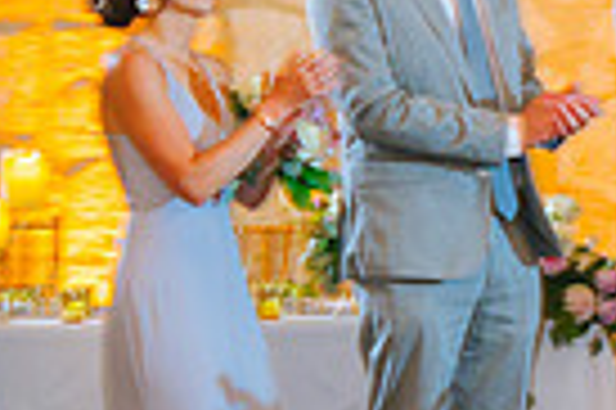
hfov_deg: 11.0
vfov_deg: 8.1
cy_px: 320
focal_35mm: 169
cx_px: 1241
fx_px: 2888
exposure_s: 1/80
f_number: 2.8
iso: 1600
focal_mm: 40
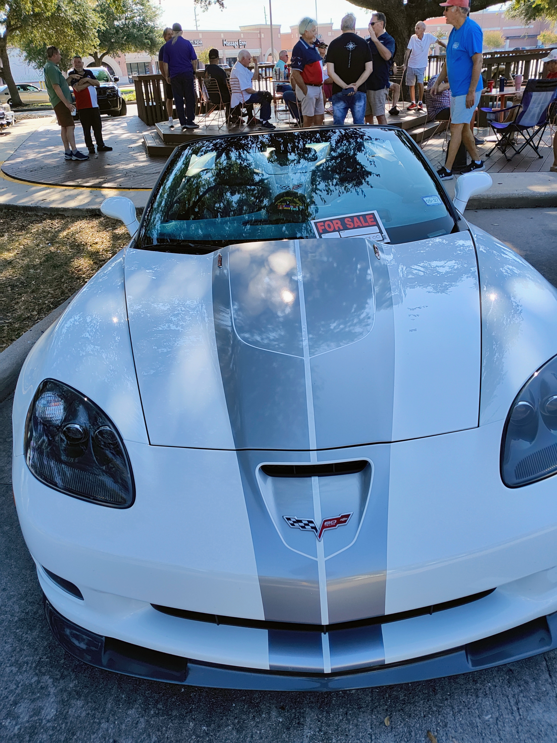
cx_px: 278
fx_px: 536
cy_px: 372
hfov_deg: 54.9
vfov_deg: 69.4
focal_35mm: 25
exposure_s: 1/1449
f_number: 1.5
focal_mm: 4.15
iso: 102
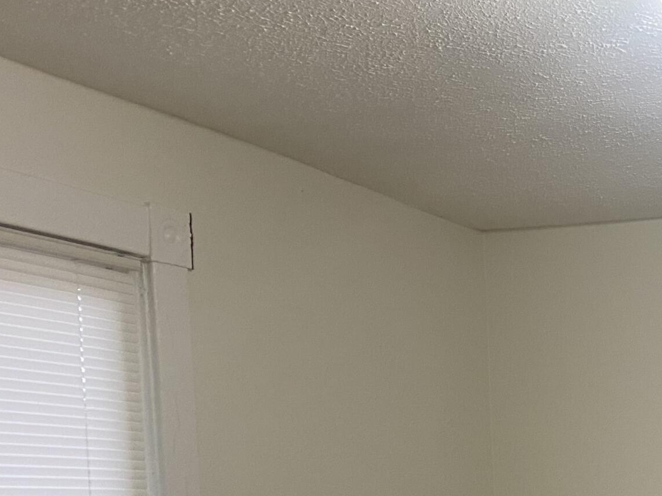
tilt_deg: -5.9
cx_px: 747
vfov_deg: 20.2
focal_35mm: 68
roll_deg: +1.7
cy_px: 596
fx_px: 1300
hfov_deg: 26.1
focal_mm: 4.25
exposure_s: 1/60
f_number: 1.8
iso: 125
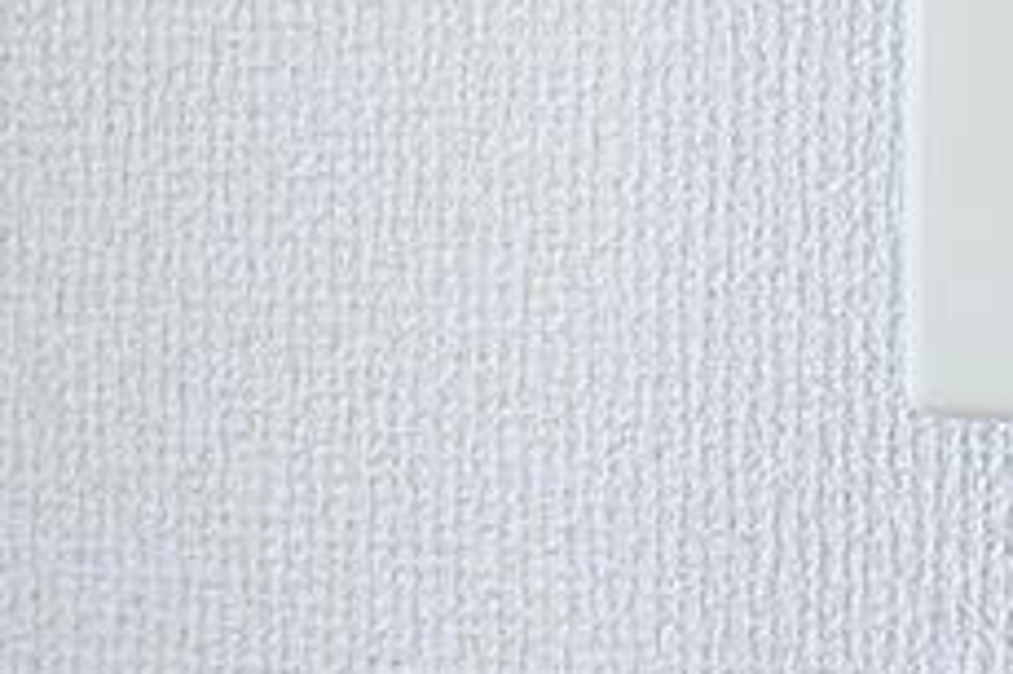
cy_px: -194
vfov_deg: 13.2
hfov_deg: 19.2
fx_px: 2812
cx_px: 1233
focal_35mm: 100
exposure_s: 1/50
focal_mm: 24
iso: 100
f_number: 5
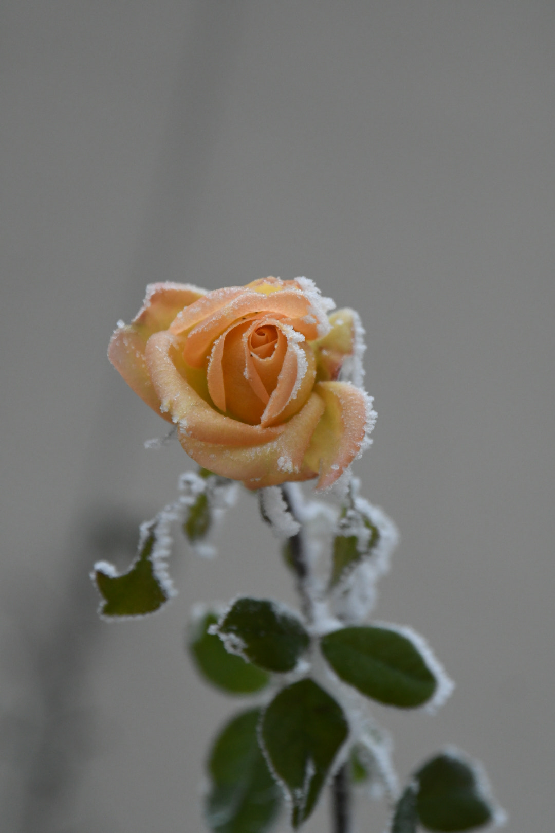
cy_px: 416
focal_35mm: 105
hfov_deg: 13.0
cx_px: 278
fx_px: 2428
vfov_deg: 19.5
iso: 1600
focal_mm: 70
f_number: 2.8
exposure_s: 1/500
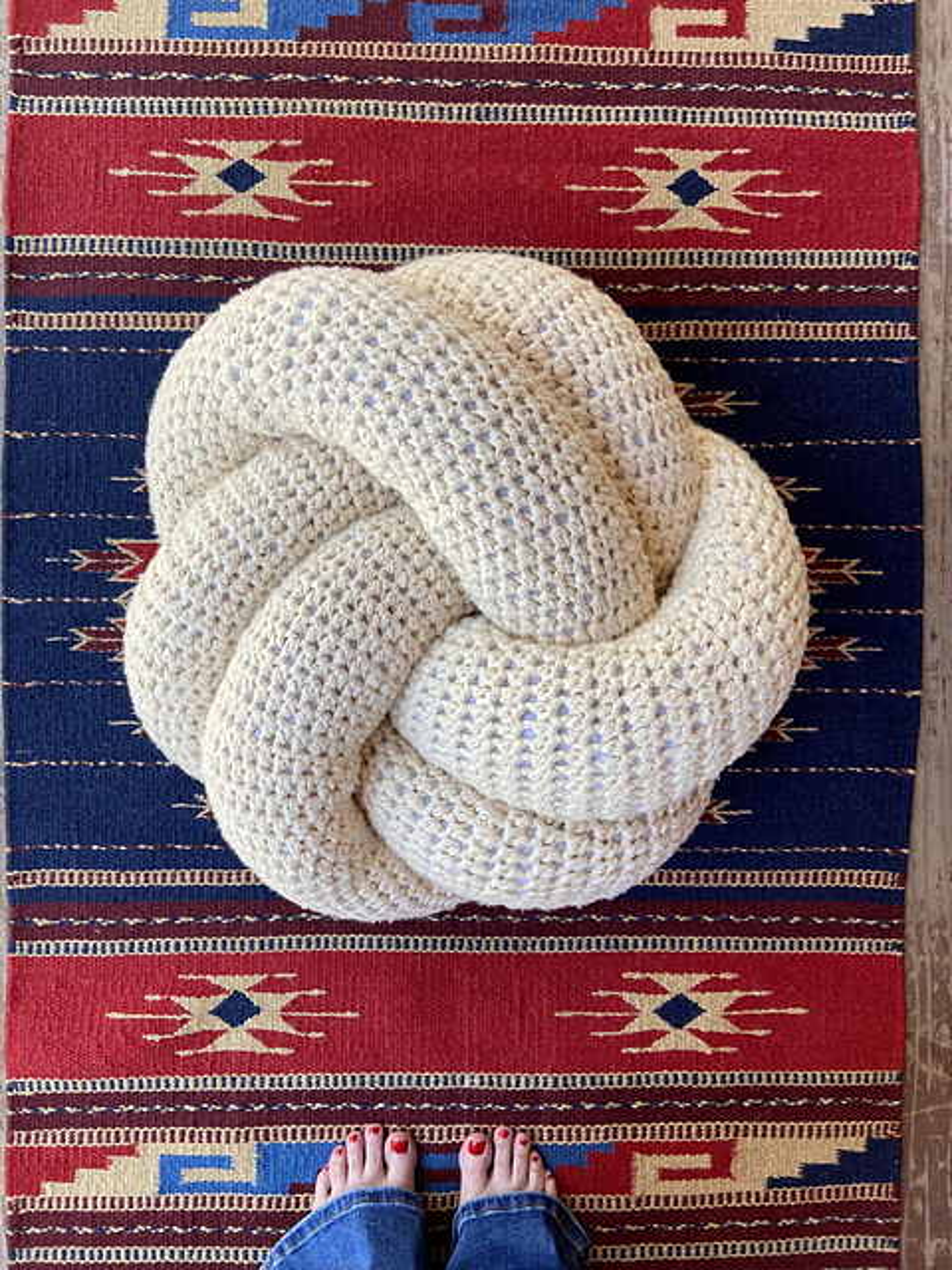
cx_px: 476
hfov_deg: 53.1
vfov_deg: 67.3
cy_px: 635
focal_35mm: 26
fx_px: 953
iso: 64
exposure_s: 1/121
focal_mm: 4.25
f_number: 1.8
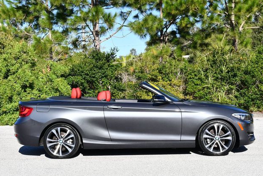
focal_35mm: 72
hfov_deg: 28.0
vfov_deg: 19.0
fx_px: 526
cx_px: 132
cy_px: 89
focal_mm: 35
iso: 140
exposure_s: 1/250
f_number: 8
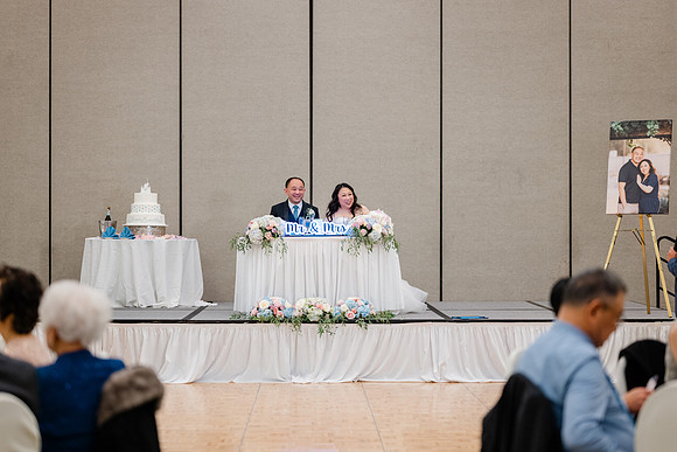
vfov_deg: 16.1
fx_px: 1599
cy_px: 226
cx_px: 338
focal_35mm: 85
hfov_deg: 23.9
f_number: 1.8
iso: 800
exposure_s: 1/160
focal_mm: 85
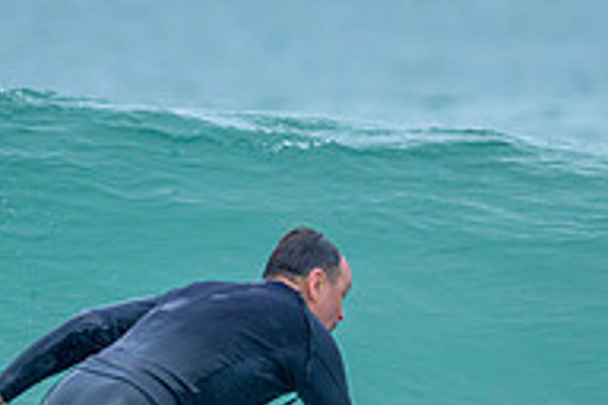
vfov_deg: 0.5
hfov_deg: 0.7
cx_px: 102
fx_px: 50663
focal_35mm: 3000
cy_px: 321
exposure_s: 1/2000
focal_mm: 800
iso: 560
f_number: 6.3
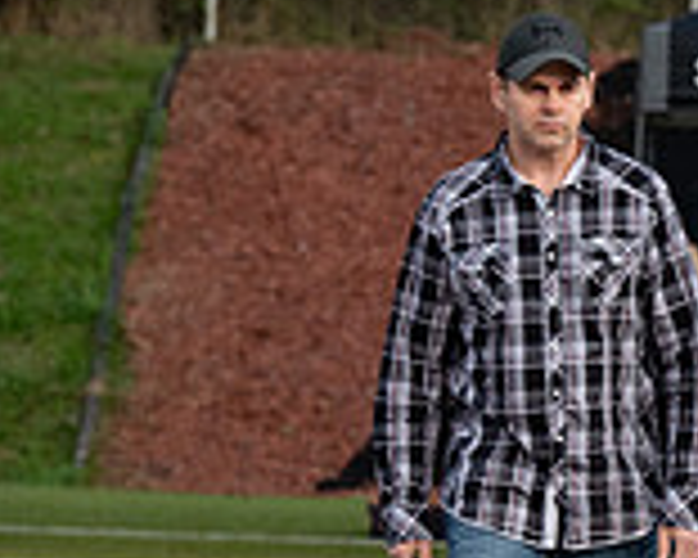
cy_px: 439
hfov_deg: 4.4
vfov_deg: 3.5
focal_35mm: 440
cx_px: 1252
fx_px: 9090
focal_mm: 125
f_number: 5.6
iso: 1000
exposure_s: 1/250
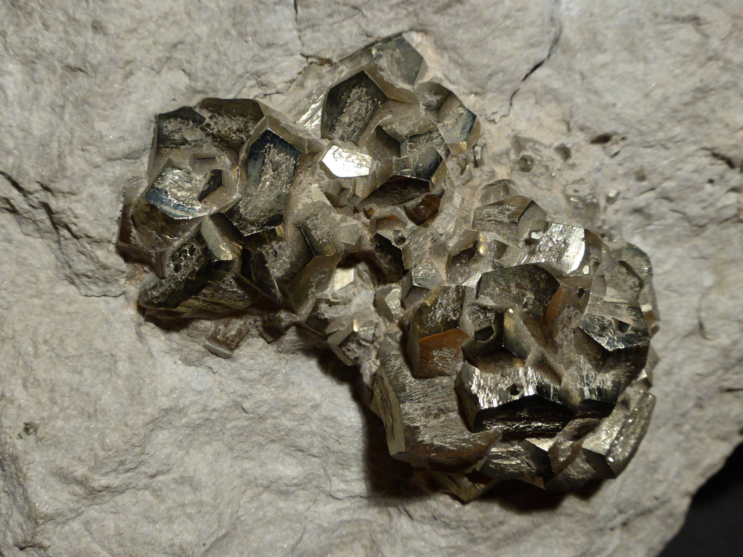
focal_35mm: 46
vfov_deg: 31.5
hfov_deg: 41.2
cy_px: 278
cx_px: 372
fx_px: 987
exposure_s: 1/60
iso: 400
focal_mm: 7.9
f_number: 4.1
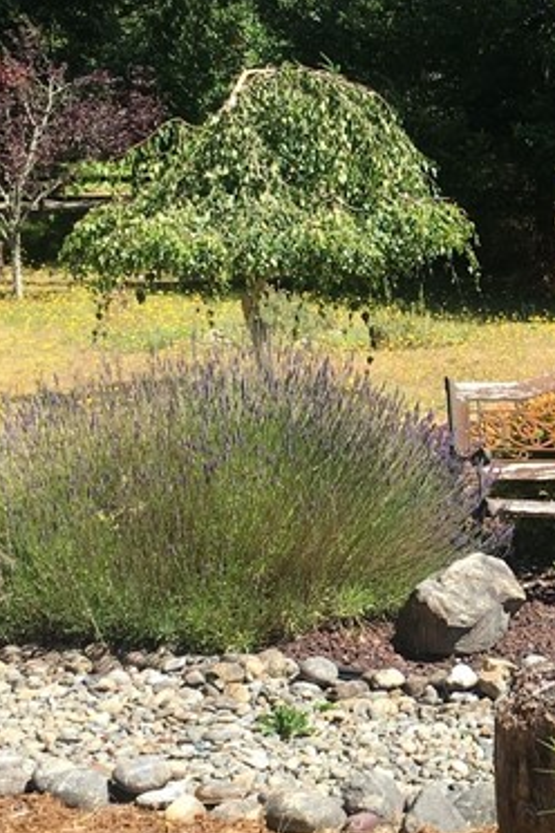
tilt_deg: -5.5
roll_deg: -1.2
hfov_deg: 16.0
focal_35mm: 83
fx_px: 1919
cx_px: 624
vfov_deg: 24.5
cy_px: 448
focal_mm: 4.15
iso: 25
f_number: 2.2
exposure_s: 1/845
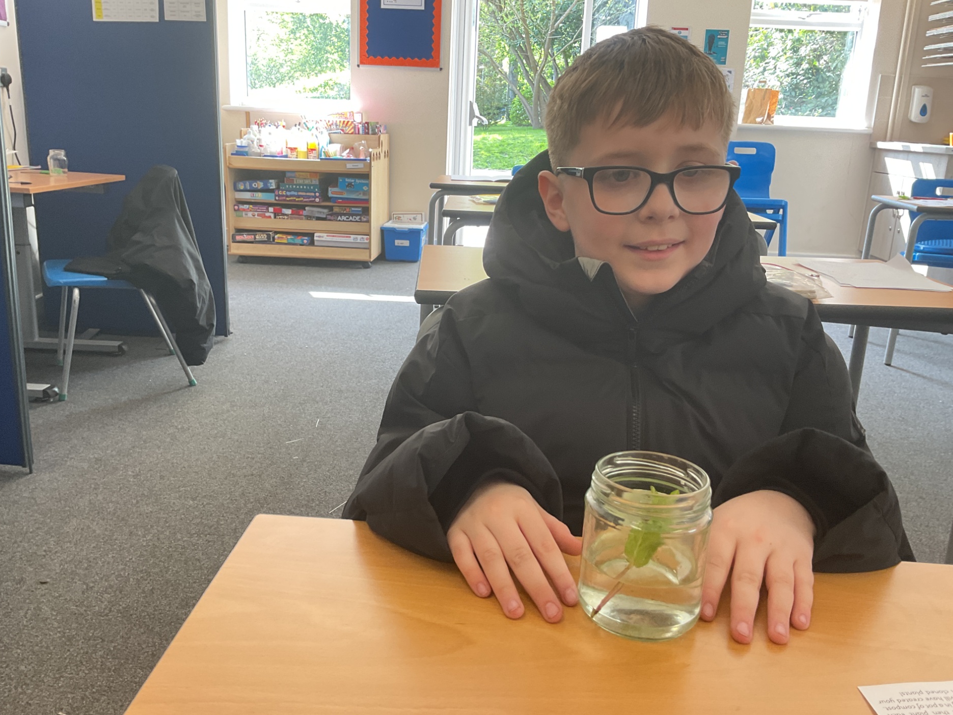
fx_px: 853
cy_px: 356
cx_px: 456
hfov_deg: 58.3
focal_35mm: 31
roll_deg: -2.3
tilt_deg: -14.5
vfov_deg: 45.4
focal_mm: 3
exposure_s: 1/60
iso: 50
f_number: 1.8
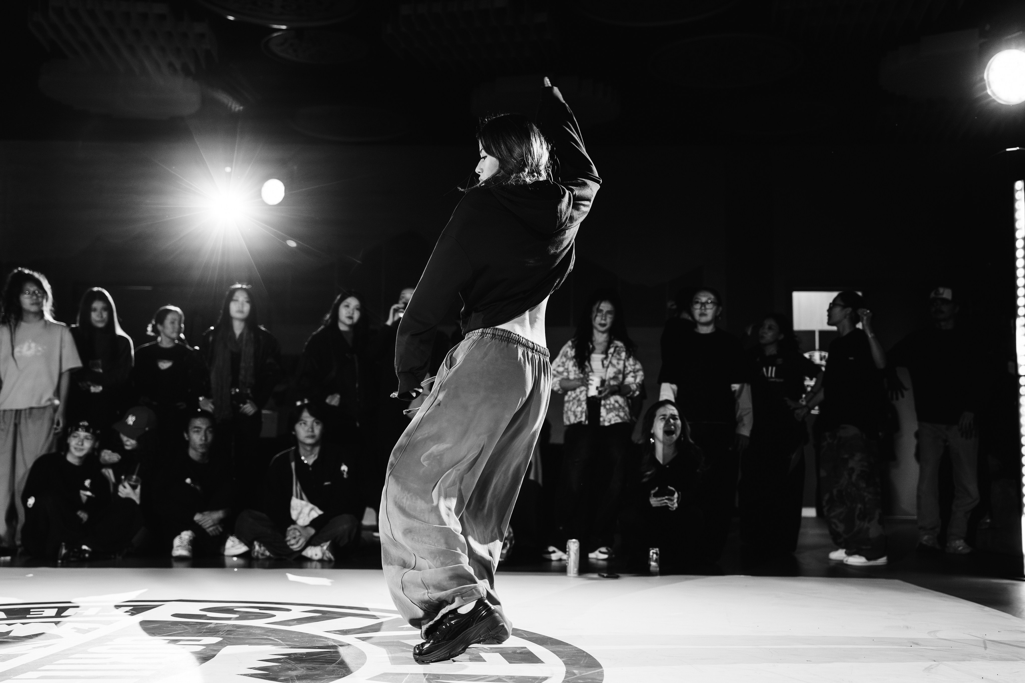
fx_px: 1224
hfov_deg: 45.4
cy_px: 342
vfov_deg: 31.2
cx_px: 512
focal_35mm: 43
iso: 3200
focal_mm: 43
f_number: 2.8
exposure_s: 1/800
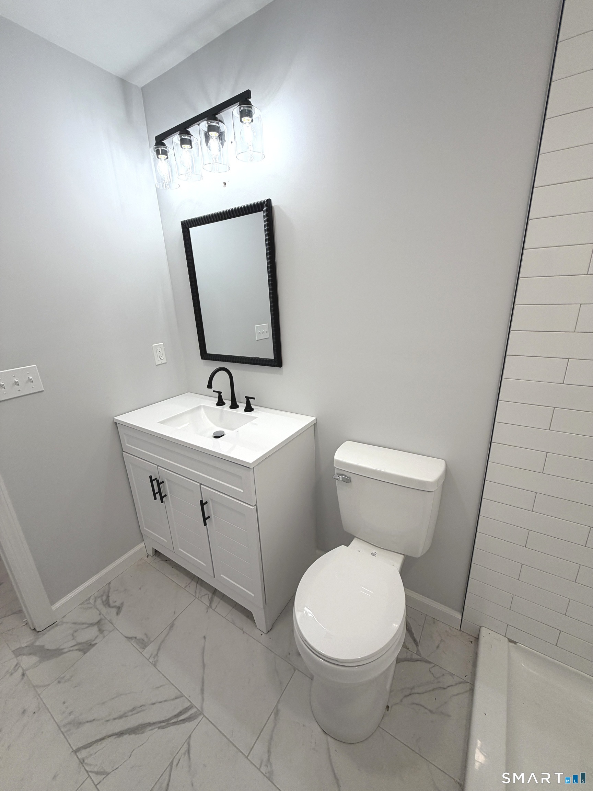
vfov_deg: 102.1
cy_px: 396
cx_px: 296
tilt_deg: -15.9
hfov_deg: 85.7
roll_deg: +2.2
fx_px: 320
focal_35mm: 14
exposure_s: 1/120
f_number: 2.2
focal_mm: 2.22
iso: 64
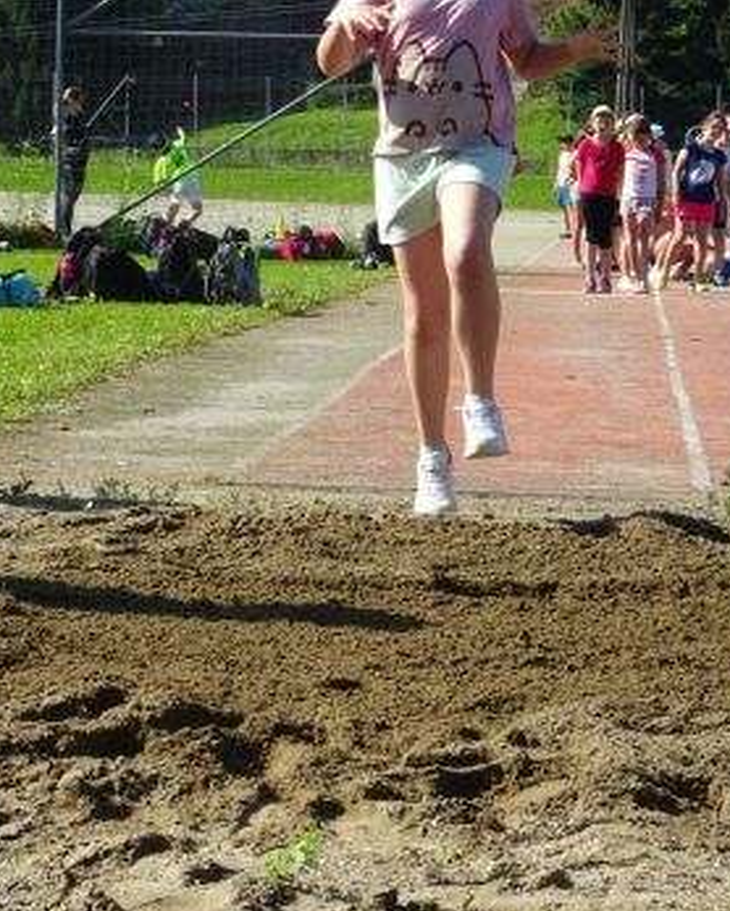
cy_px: 320
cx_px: 352
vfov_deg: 16.3
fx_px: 3184
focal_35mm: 118
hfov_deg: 13.1
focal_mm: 12.01
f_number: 5
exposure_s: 1/320
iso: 80
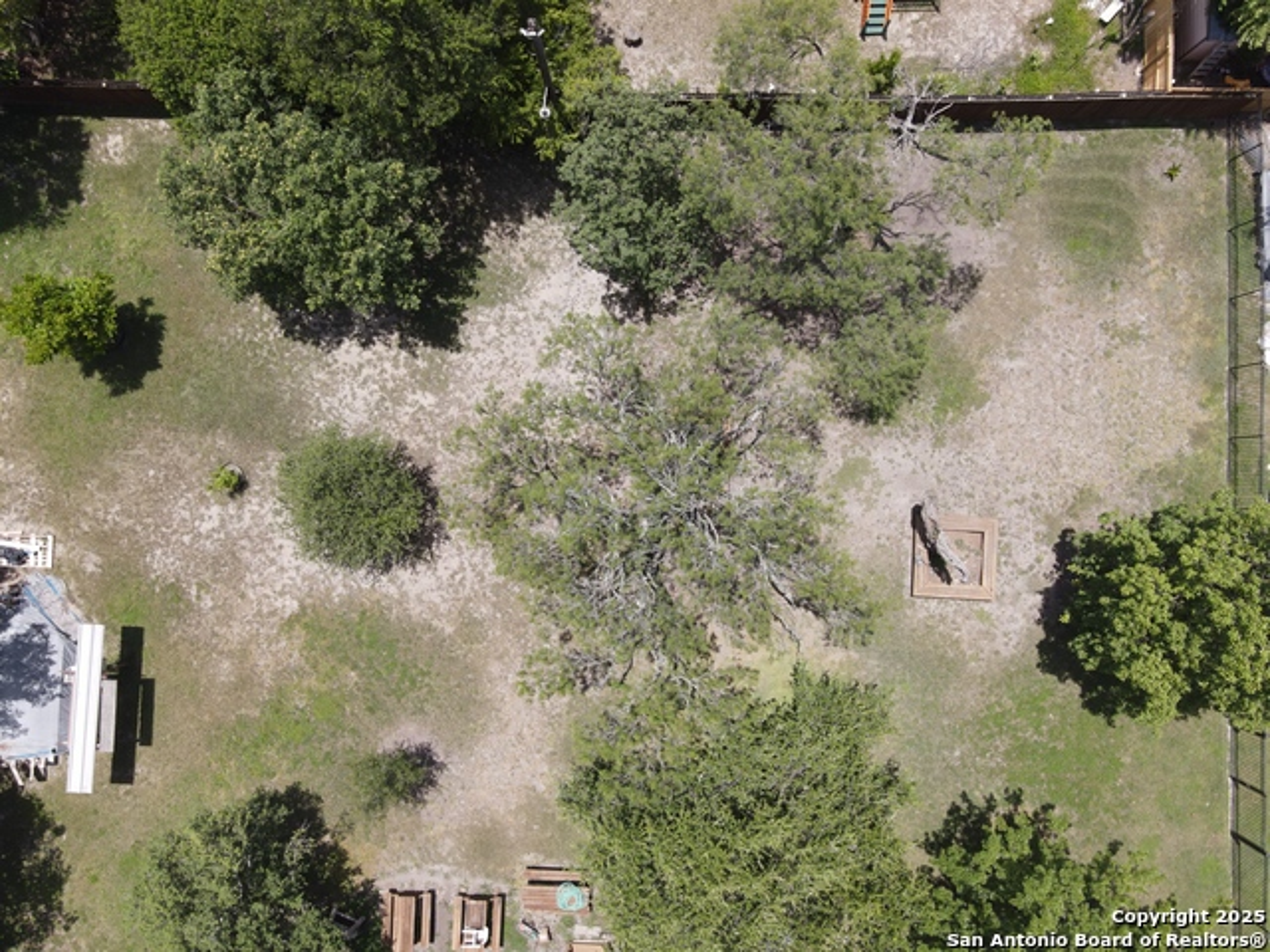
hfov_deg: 71.6
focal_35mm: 24
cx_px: 635
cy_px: 476
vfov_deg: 56.8
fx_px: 881
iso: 110
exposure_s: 1/30
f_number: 2.8
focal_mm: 4.5
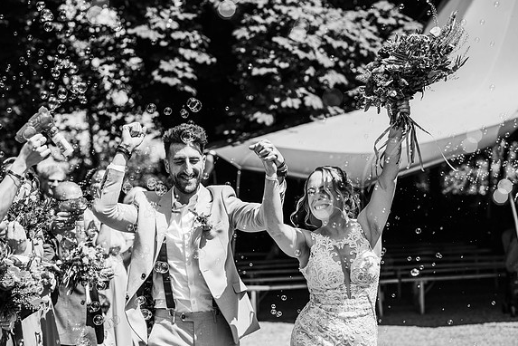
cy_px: 174
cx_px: 259
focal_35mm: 86
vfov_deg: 15.9
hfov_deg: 23.6
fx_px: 1237
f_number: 4
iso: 100
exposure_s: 1/1250
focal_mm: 85
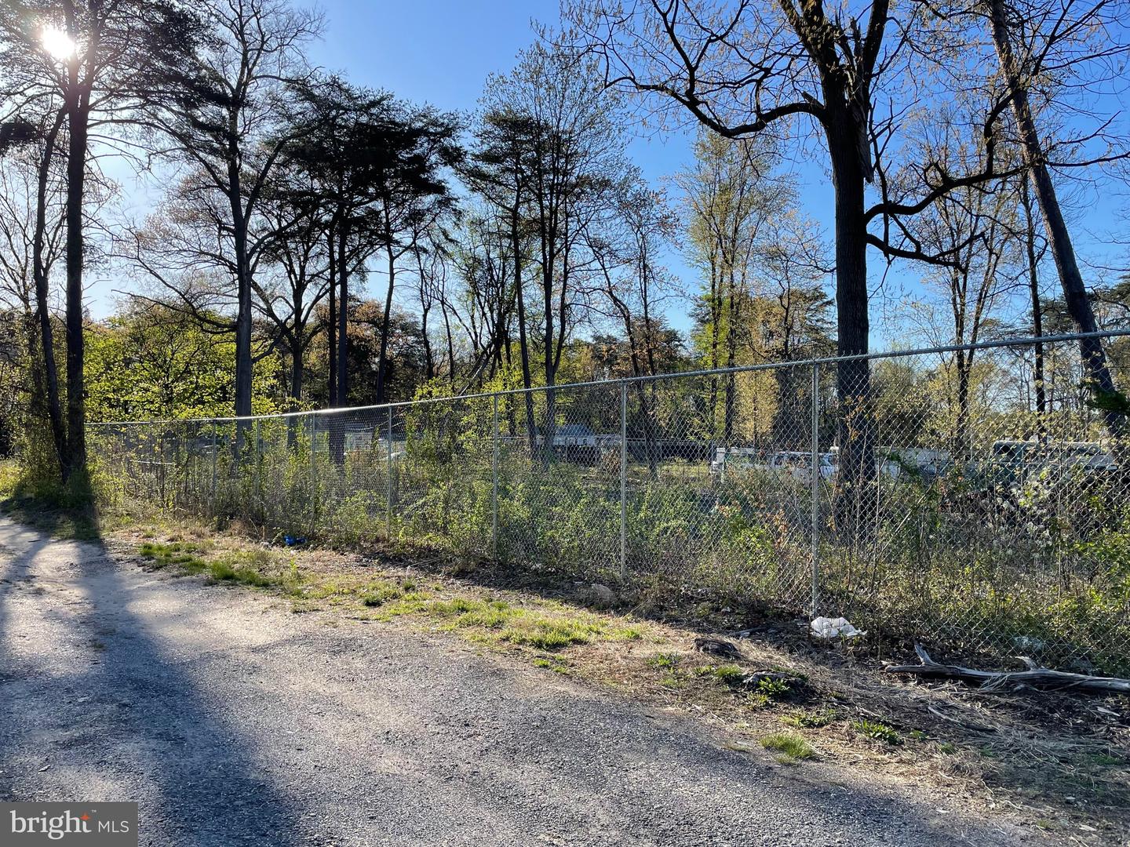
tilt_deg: +0.0
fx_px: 849
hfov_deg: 67.3
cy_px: 424
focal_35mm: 26
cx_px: 565
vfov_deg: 53.1
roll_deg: +2.1
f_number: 1.6
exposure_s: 1/1855
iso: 32
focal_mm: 4.2
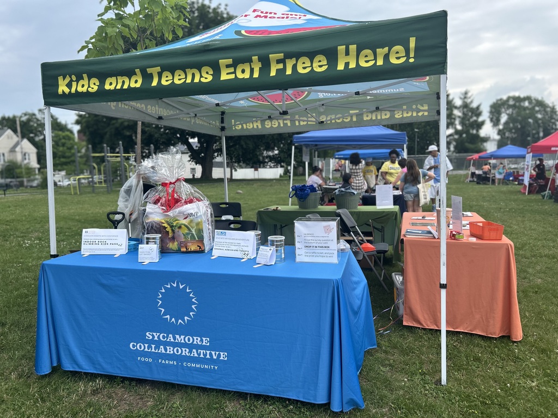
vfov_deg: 53.1
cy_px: 209
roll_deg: +2.6
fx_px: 419
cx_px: 279
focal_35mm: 26
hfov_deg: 67.3
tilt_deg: -5.8
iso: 50
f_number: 1.5
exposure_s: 1/1377
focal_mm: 5.7
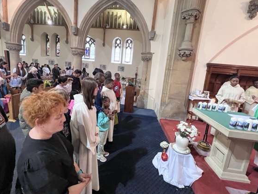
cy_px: 87
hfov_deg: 98.1
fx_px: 112
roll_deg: -3.9
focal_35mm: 15
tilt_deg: -9.5
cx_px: 122
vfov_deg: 81.5
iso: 640
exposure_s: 1/50
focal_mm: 1.57
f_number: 1.8
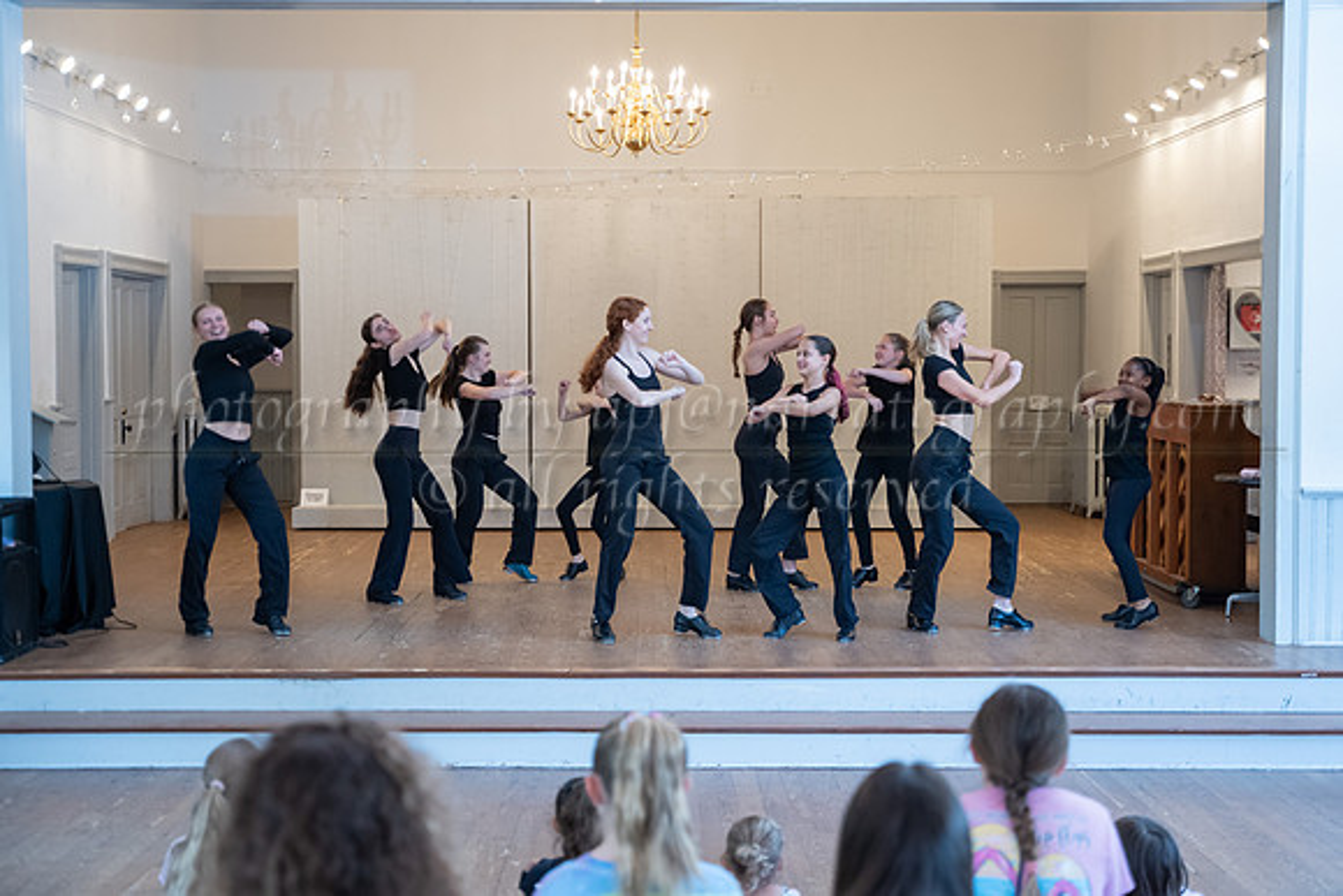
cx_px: 672
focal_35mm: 50
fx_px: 1851
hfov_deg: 39.9
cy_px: 448
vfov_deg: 27.2
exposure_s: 1/200
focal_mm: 49
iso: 1600
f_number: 2.8
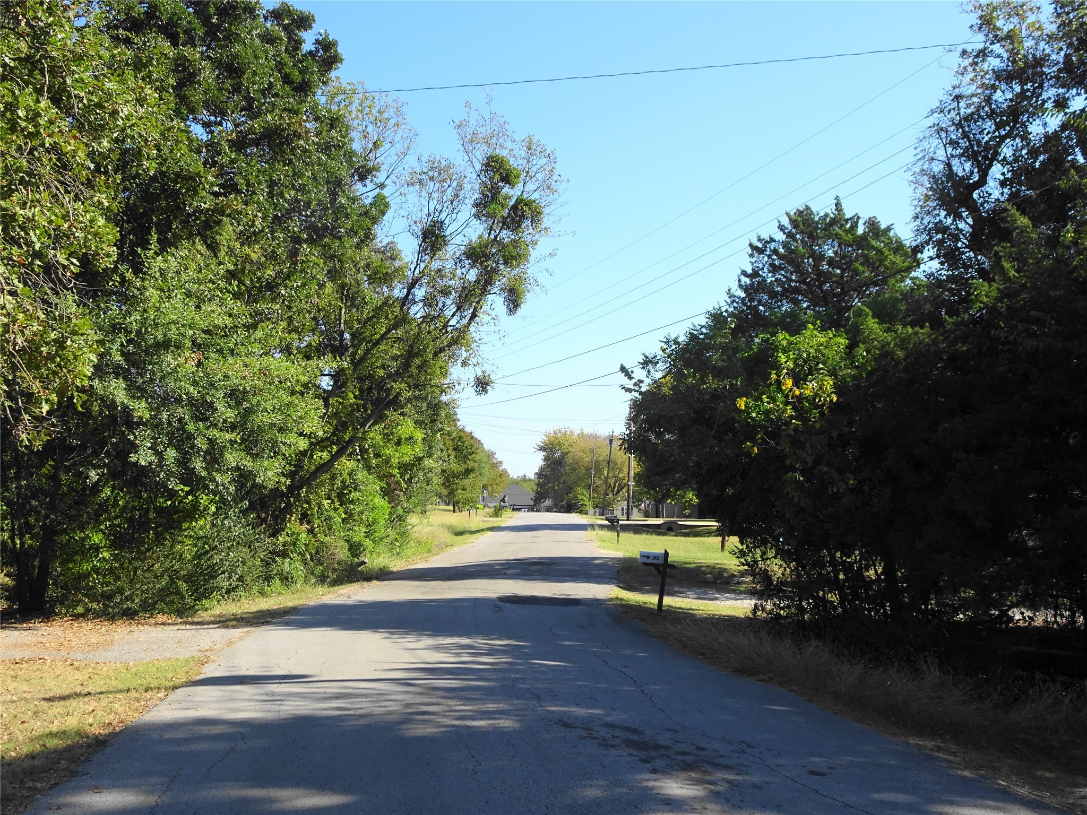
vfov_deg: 44.2
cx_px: 544
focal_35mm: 32
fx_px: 1005
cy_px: 408
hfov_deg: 56.8
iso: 80
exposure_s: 1/500
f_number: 4
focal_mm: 5.43
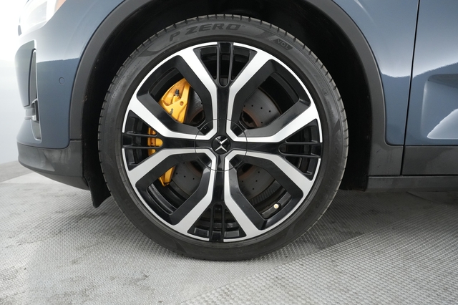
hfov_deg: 73.8
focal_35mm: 24
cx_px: 229
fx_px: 305
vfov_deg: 53.1
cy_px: 152
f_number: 4
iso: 6400
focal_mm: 24
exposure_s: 1/125
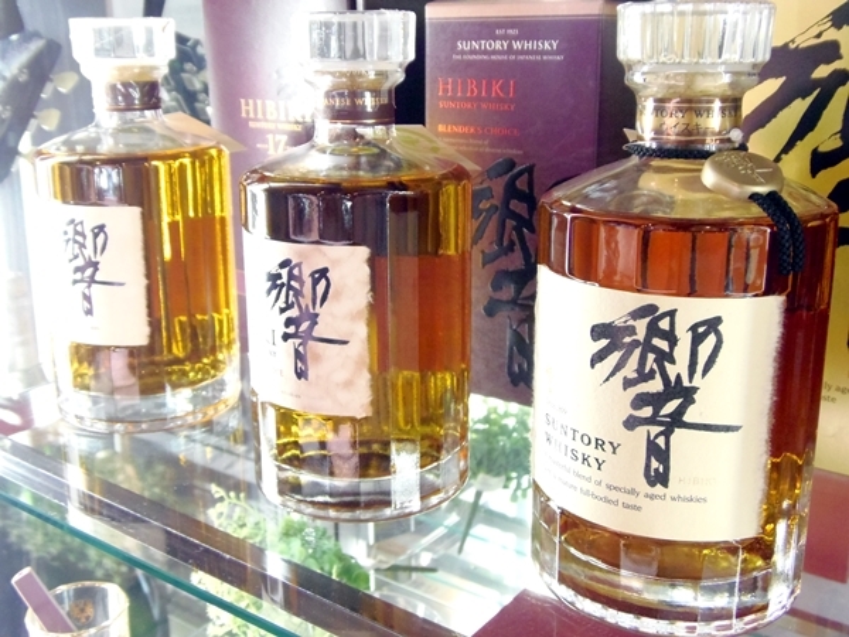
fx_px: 858
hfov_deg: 52.6
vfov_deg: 40.7
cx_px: 424
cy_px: 318
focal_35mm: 35
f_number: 3.4
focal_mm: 6.5
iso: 320
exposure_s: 1/30
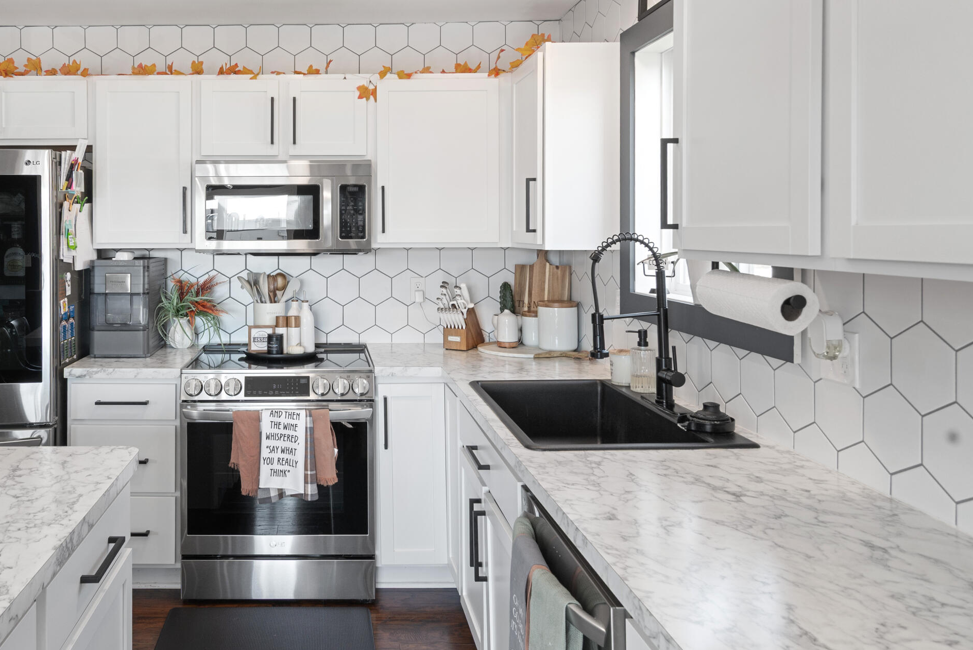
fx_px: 730
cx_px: 333
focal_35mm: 27
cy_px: 322
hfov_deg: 65.8
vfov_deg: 48.0
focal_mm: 17
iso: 320
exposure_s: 1/20
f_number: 9
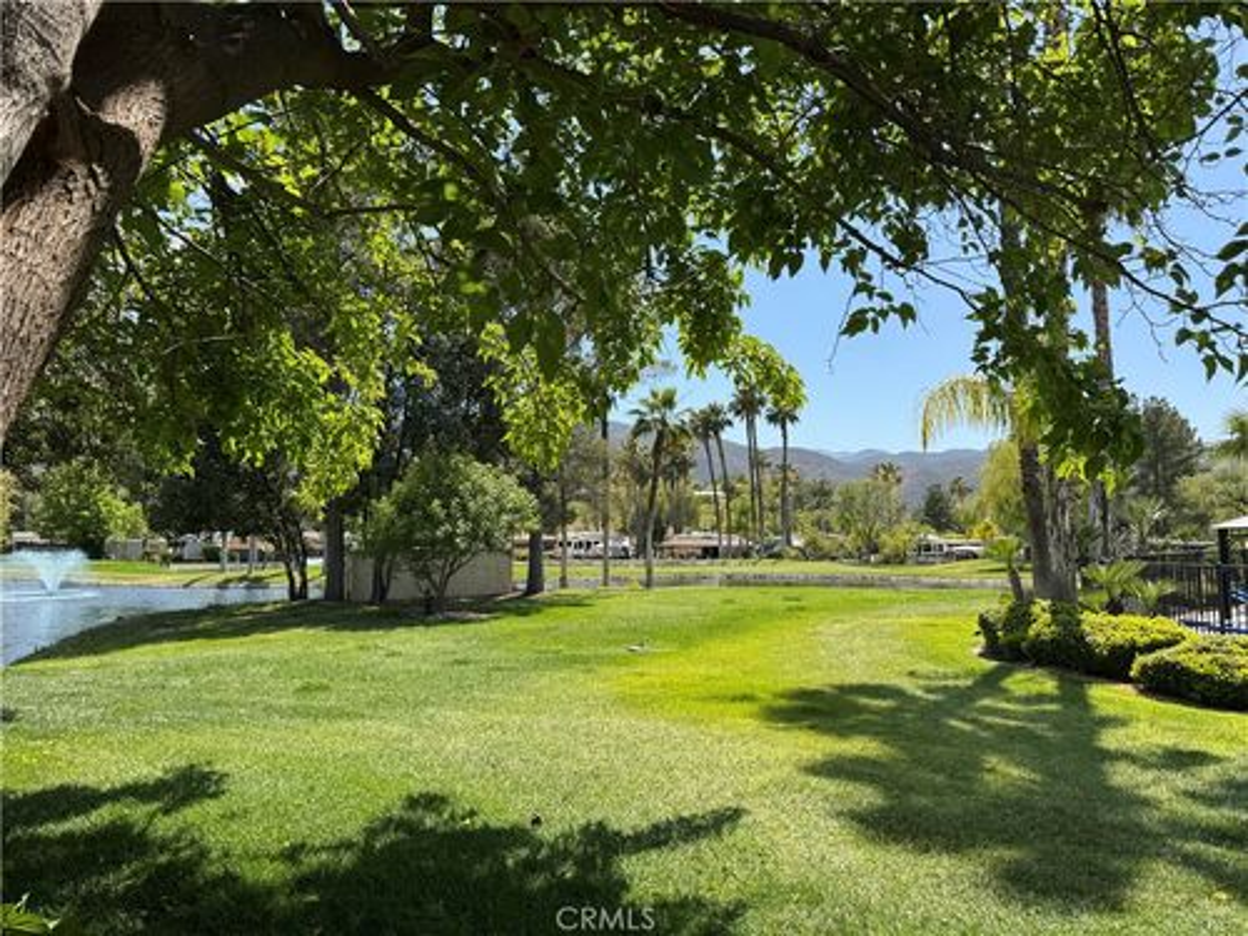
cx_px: 624
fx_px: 865
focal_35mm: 24
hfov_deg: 71.6
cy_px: 468
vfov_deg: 56.8
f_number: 1.78
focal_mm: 6.76
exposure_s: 1/2710
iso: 80
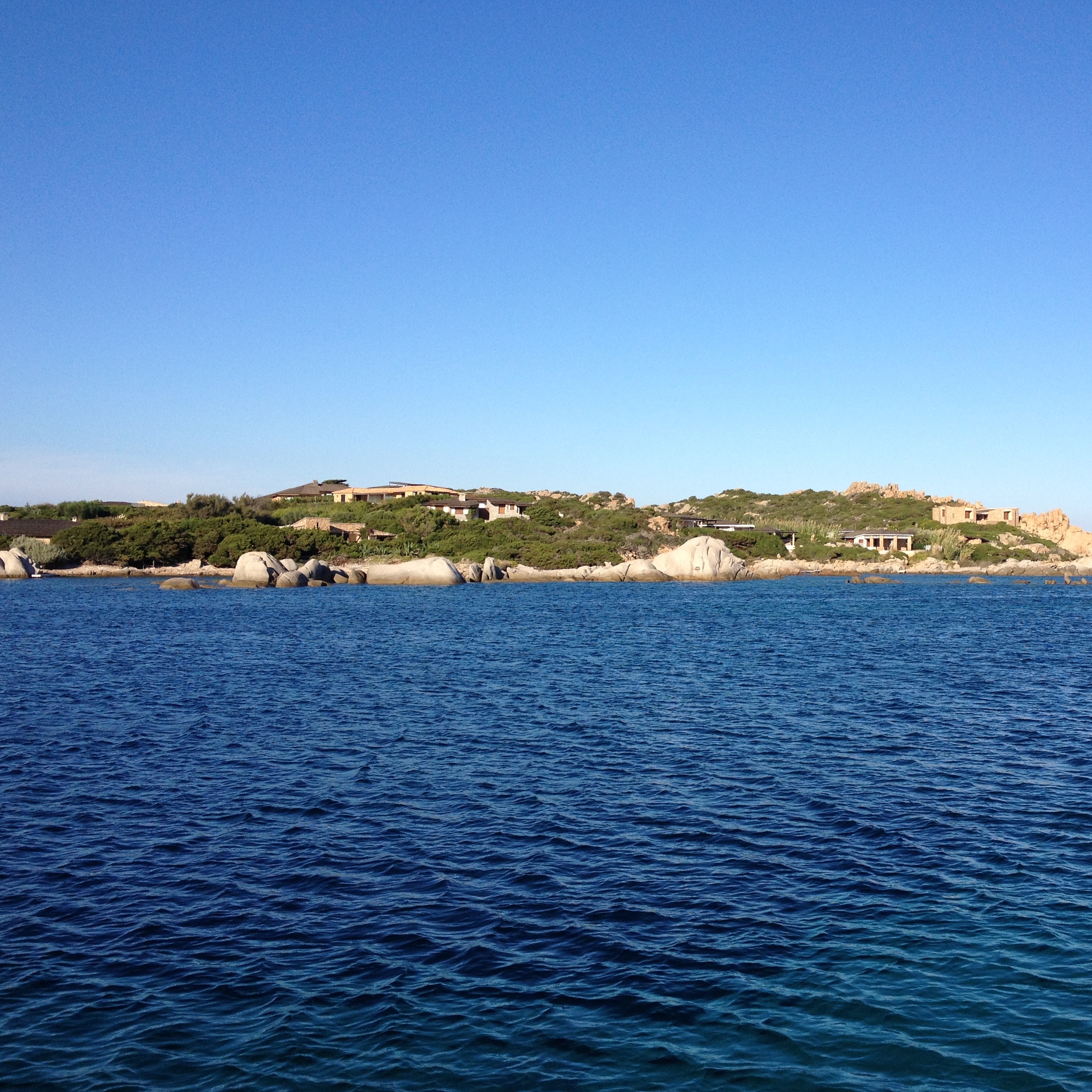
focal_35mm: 42
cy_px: 539
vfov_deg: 40.0
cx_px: 702
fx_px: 1499
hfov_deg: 39.7
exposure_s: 1/1842
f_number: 2.4
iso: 64
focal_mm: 4.28
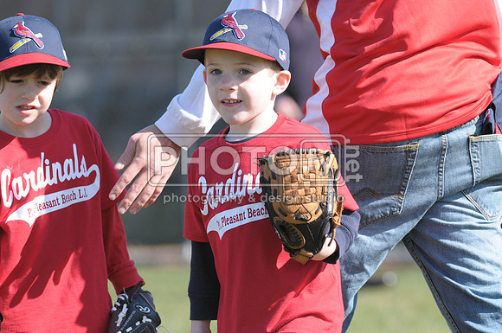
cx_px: 251
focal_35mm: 300
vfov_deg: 4.6
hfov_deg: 6.9
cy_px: 166
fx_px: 4177
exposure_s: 1/800
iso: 400
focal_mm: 200
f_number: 4.5
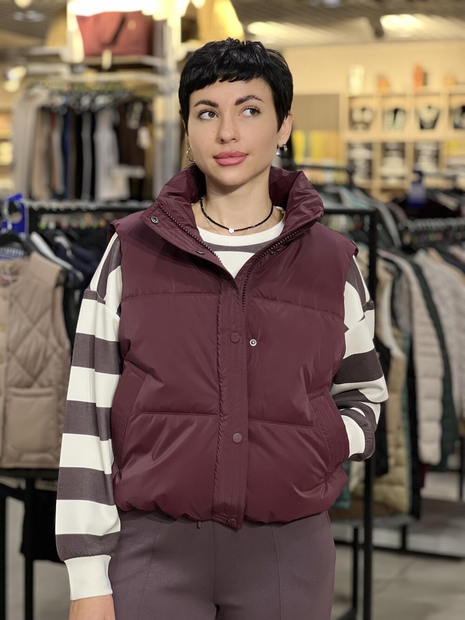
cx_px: 232
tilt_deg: -2.8
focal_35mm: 77
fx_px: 1379
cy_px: 310
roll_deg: -0.5
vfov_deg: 25.3
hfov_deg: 19.1
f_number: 2.8
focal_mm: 9
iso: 125
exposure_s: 1/50
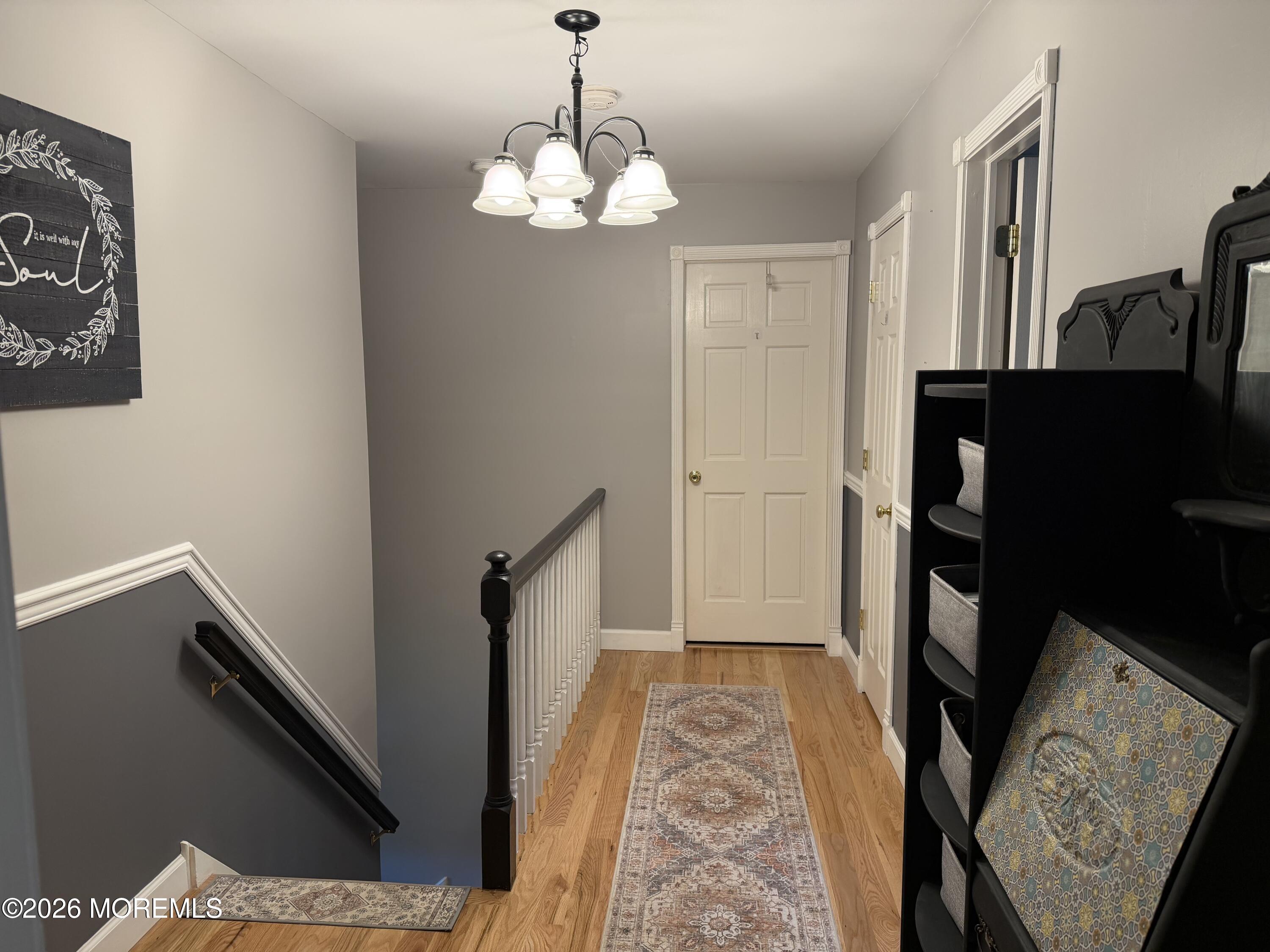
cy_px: 476
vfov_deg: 56.8
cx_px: 635
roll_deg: +0.3
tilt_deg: -6.5
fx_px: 881
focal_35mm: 24
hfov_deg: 71.6
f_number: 1.78
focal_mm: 6.76
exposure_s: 1/60
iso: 125
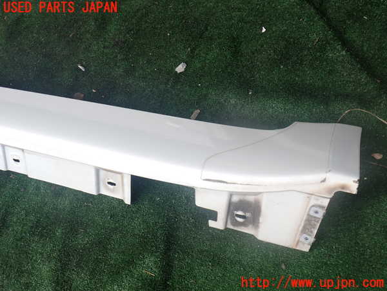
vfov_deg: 46.8
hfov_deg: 60.0
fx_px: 335
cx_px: 194
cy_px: 146
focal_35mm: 30
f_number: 3.2
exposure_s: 1/320
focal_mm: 5.4
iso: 100
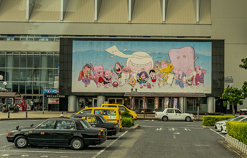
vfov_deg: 23.9
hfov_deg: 36.1
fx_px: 374
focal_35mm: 55
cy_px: 86
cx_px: 169
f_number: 11
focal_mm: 24
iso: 500
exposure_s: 1/250
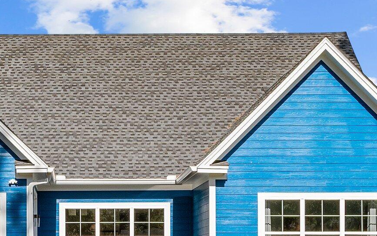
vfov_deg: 15.6
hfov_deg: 24.7
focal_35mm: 82
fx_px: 843
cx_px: 55
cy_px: 234
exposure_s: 1/1600
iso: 500
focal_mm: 23
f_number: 6.3
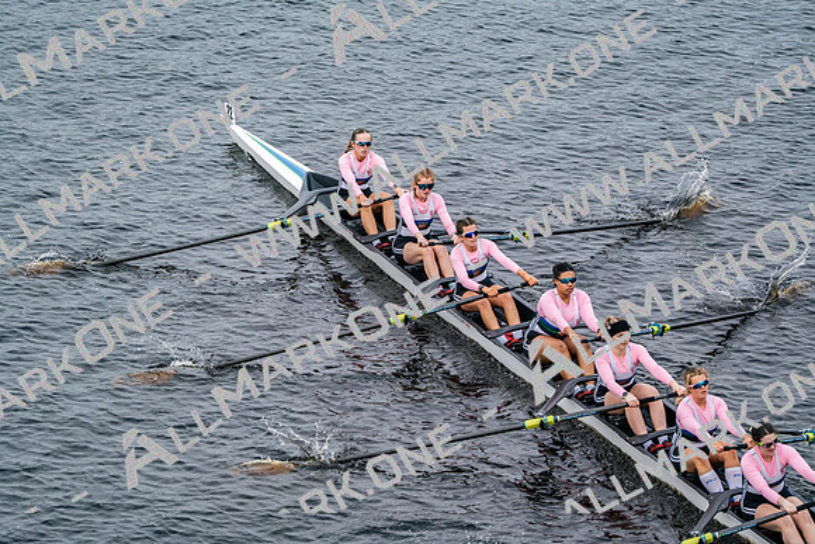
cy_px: 272
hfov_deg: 10.3
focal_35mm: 200
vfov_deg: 6.9
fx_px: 4529
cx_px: 408
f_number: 2.8
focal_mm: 200
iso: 320
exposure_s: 1/2000
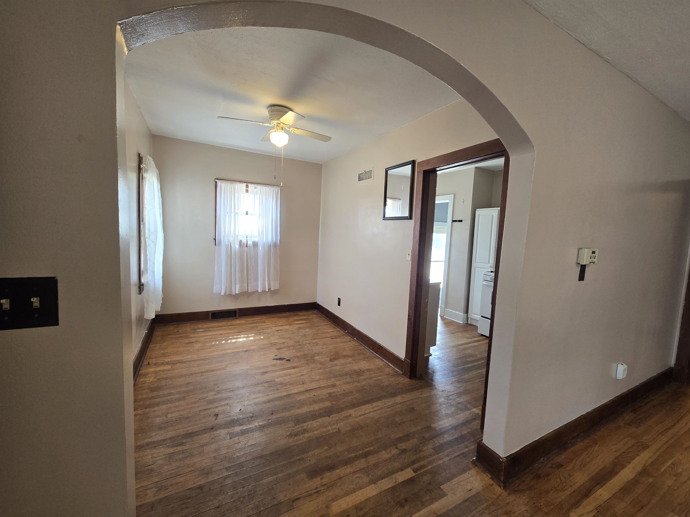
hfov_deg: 106.2
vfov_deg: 89.9
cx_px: 345
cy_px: 258
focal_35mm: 13
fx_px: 259
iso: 125
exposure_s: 1/60
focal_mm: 2.2
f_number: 2.2
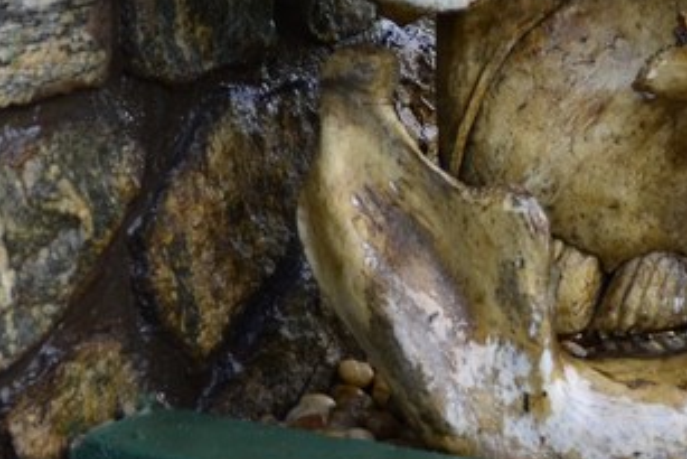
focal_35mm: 184
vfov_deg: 7.4
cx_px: 802
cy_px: -161
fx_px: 3513
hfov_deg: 11.0
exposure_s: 1/160
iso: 450
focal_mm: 42
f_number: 4.8
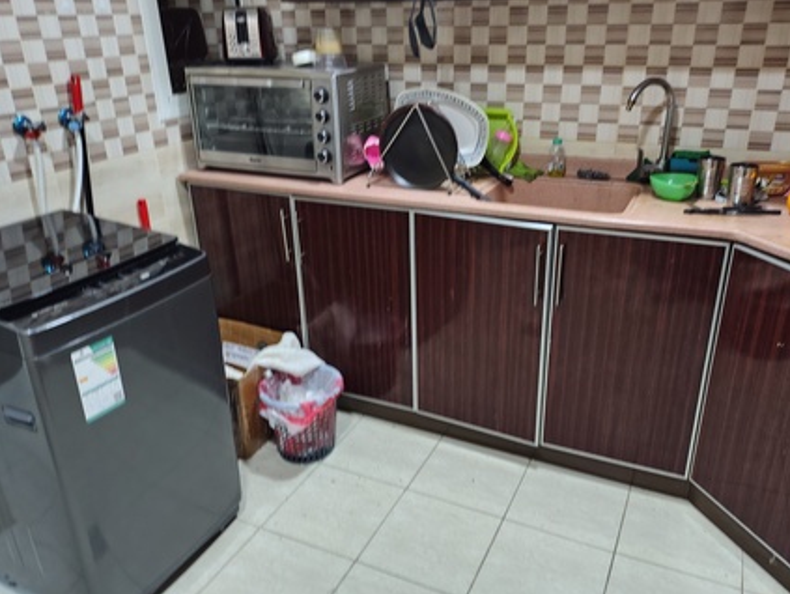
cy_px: 289
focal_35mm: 27
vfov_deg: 51.4
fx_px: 617
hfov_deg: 65.2
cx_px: 425
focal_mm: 4.71
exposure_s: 1/24.7
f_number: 1.7
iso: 1166
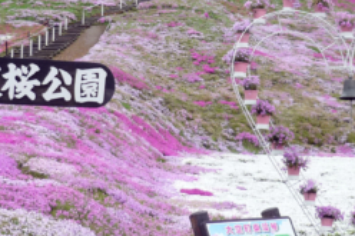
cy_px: 37
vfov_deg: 16.3
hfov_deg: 24.5
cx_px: 173
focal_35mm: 83
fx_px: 818
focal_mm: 5.5
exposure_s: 1/80
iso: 100
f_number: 2.8
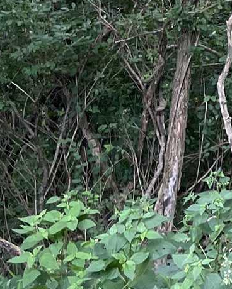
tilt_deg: +6.1
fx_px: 1090
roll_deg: -1.3
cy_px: -83
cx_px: 542
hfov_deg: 10.6
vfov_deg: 14.5
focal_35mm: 127
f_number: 1.6
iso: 125
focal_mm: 5.1
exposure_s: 1/113
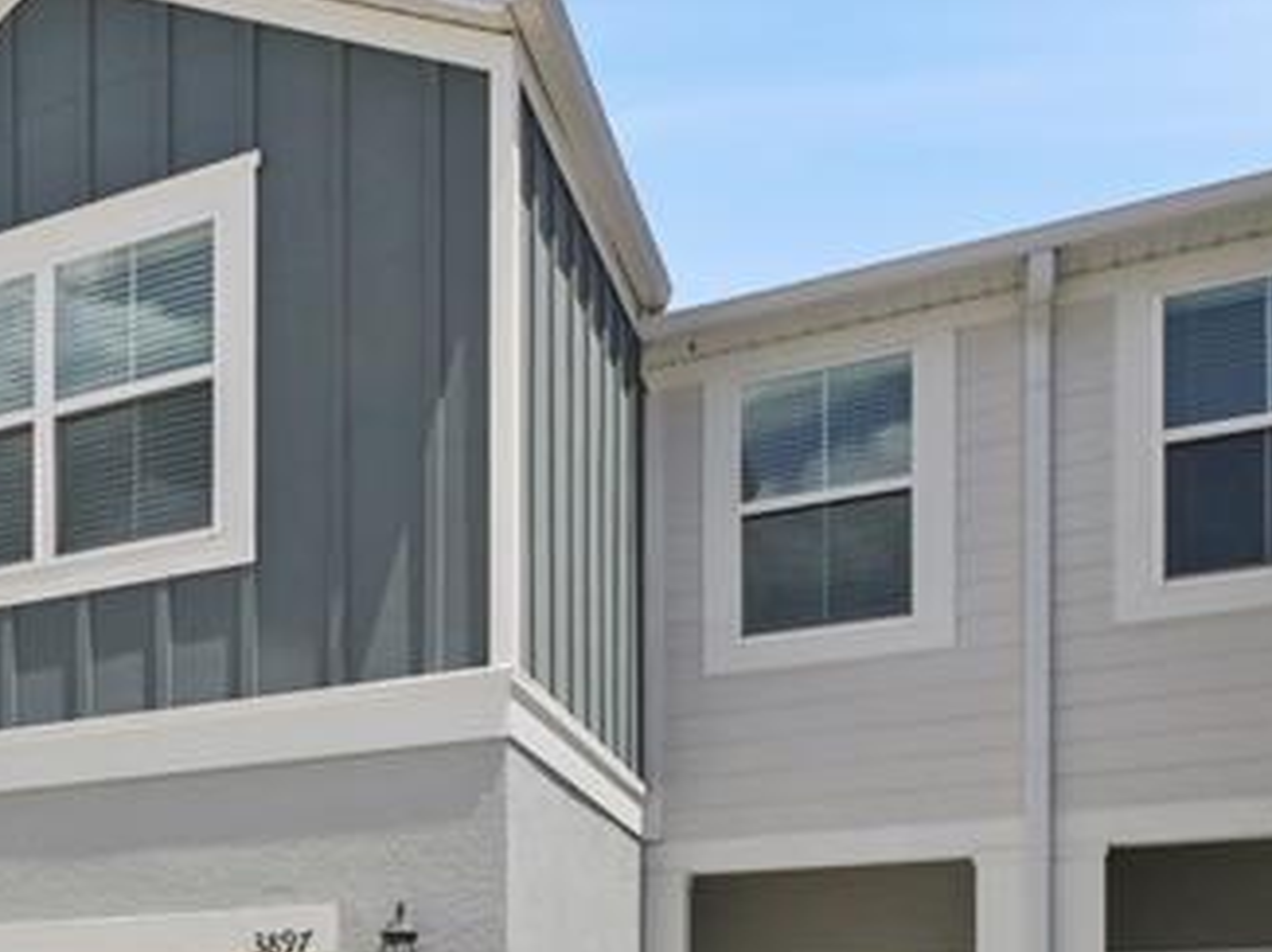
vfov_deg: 28.8
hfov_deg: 35.2
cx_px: -207
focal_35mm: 44
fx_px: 1616
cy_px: 1116
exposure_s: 1/640
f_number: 9
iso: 200
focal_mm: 7
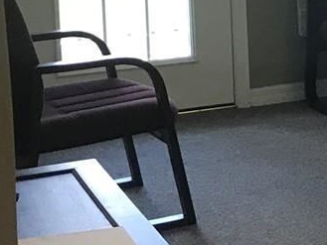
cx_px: 697
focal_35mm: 136
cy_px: -33
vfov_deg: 10.8
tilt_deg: -7.5
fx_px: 1285
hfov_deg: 12.4
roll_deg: +1.3
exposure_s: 1/30
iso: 25
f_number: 1.8
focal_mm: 3.99
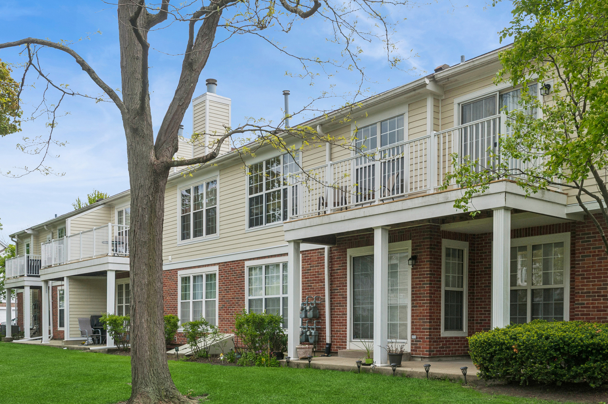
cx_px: 304
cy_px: 202
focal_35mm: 38
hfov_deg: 50.7
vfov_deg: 35.0
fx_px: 641
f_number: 8
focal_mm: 38
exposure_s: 1/1000
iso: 400
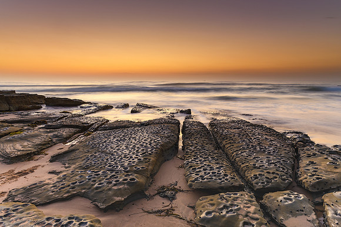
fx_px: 228
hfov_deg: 73.5
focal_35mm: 24
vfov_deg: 53.0
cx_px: 170
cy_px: 114
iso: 50
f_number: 9
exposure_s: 3
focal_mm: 16
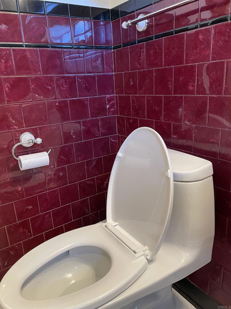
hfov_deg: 53.1
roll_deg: +3.9
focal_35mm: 26
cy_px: 154
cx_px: 116
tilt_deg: -17.9
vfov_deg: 67.3
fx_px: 231
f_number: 1.6
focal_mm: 4.2
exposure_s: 1/60
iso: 160
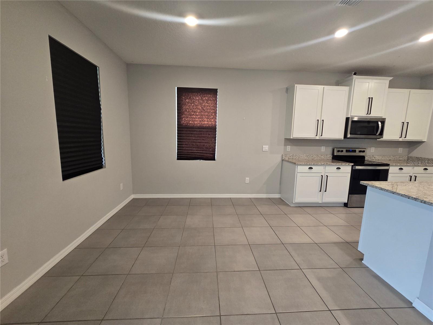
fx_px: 163
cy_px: 162
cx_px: 216
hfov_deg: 106.2
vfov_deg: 89.9
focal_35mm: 13
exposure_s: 1/60
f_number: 2.2
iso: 250
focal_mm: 2.2
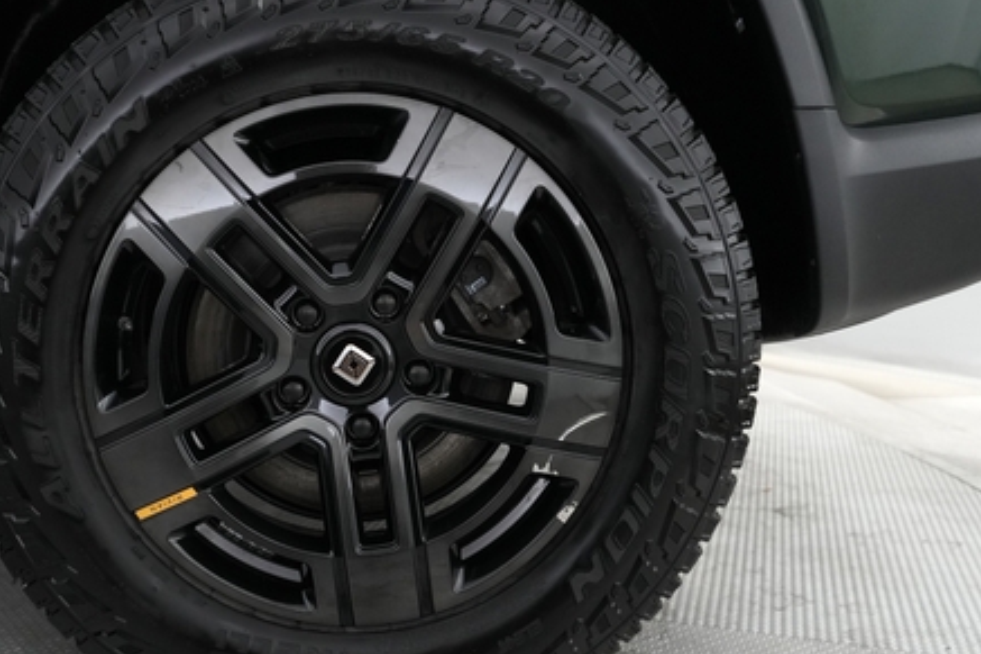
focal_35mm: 41
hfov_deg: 46.9
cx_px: 357
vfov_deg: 32.6
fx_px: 1117
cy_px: 344
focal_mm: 28
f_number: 4
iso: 4000
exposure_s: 1/125
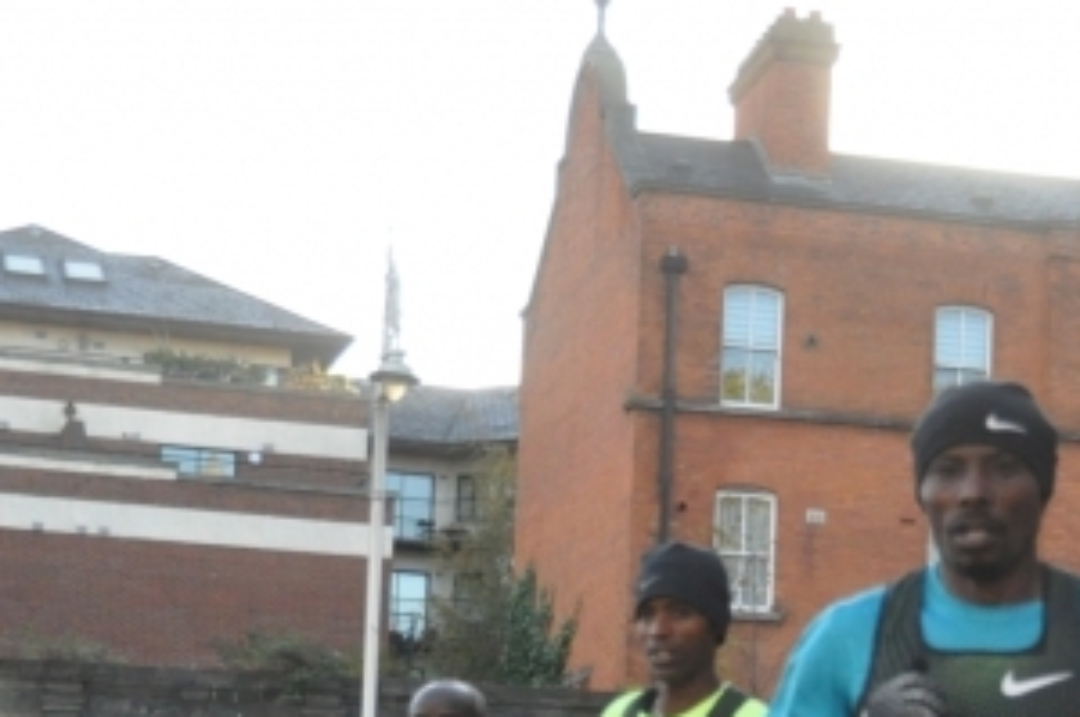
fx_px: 3115
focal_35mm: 104
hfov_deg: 19.6
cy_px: 935
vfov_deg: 12.7
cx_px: 742
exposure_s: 1/2500
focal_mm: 26
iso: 2000
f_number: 4
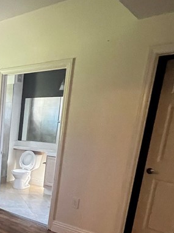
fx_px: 235
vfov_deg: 49.9
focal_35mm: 35
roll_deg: -1.0
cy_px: 182
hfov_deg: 31.3
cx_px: -54
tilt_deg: -15.1
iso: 640
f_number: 1.8
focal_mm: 1.57
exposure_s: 1/60
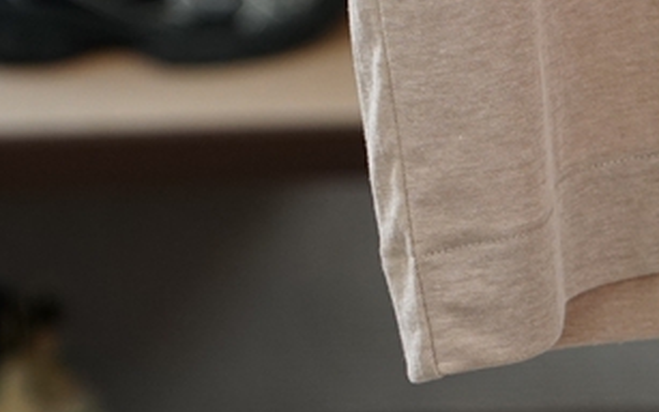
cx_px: 983
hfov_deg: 6.4
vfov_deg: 4.1
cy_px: 423
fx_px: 5802
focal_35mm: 323
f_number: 3.5
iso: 640
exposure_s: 1/125
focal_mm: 60
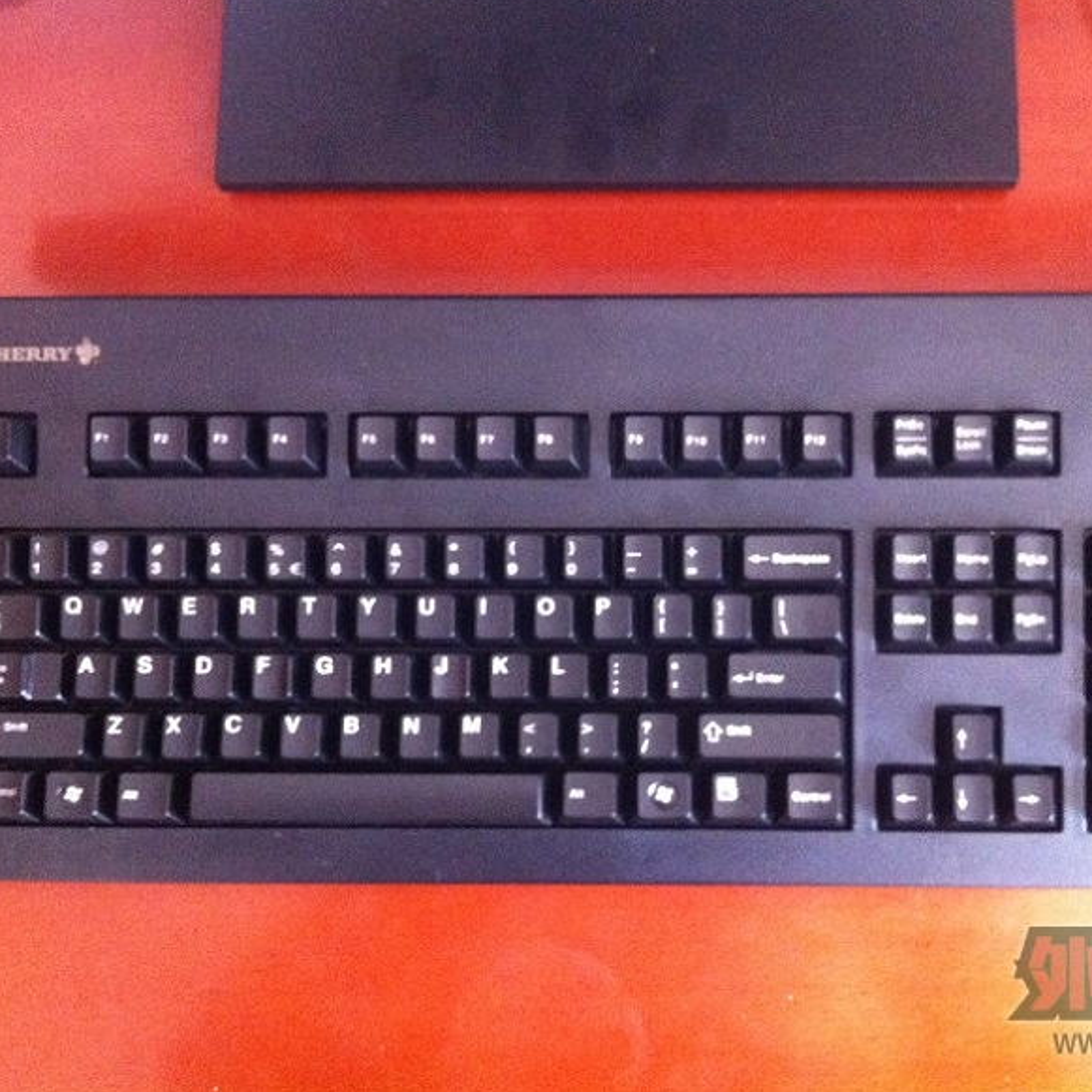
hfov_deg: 39.9
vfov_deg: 40.0
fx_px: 1499
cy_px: 542
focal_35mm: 42
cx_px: 633
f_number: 2.8
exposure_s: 1/15
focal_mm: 3.85
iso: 800
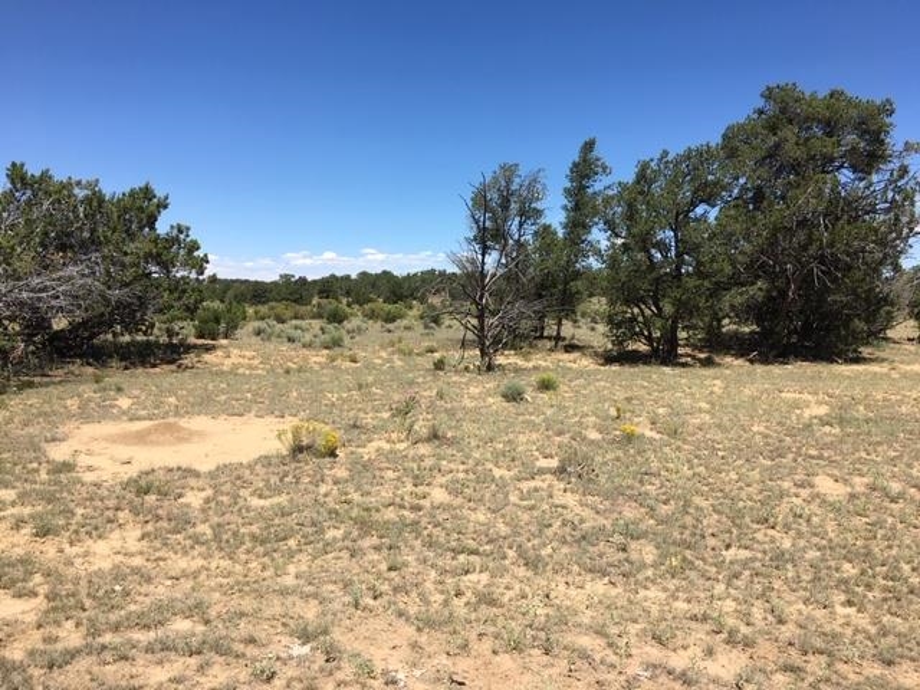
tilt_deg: -4.7
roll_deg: -1.1
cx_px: 460
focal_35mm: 29
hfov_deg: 61.7
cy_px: 345
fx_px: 771
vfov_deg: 48.2
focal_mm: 4.15
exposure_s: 1/1637
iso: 25
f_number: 2.2
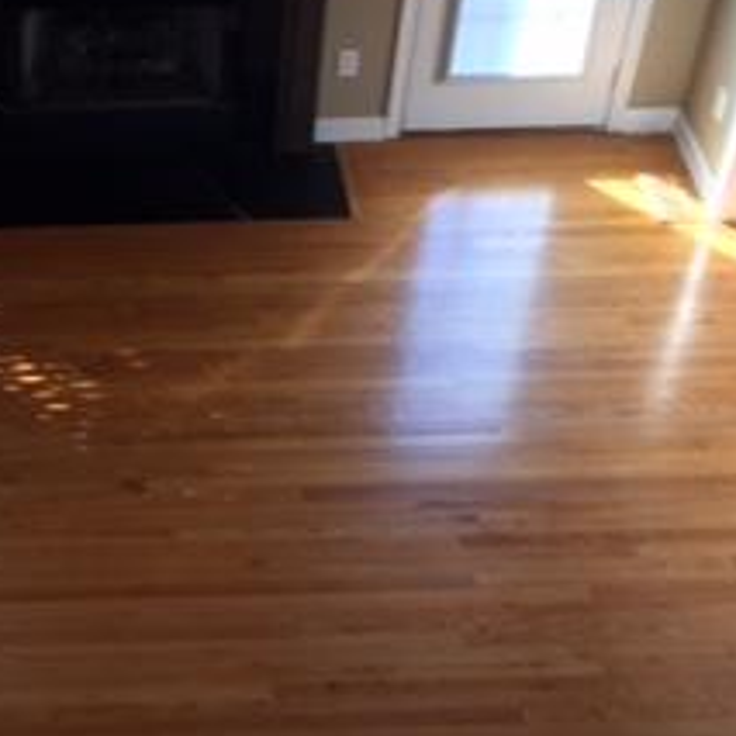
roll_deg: -0.8
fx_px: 1852
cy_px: 390
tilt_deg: -42.5
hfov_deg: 22.0
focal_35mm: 77
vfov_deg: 22.5
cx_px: 86
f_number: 2.2
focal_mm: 4.15
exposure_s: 1/30
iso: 32
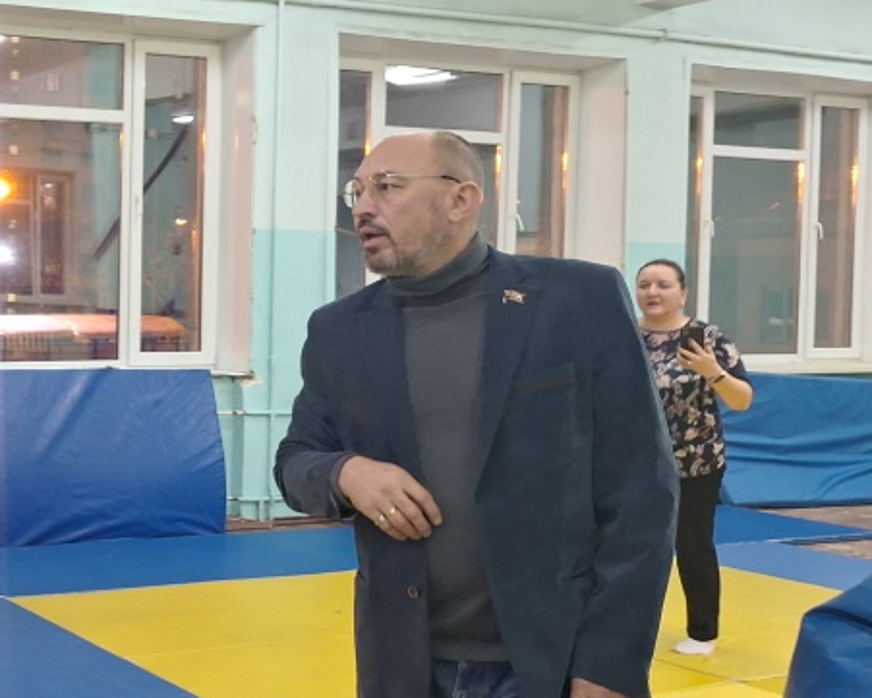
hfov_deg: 32.4
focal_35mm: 51
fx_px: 1316
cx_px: -77
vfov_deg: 29.7
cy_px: 334
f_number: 1.8
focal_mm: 5.54
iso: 250
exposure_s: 1/33
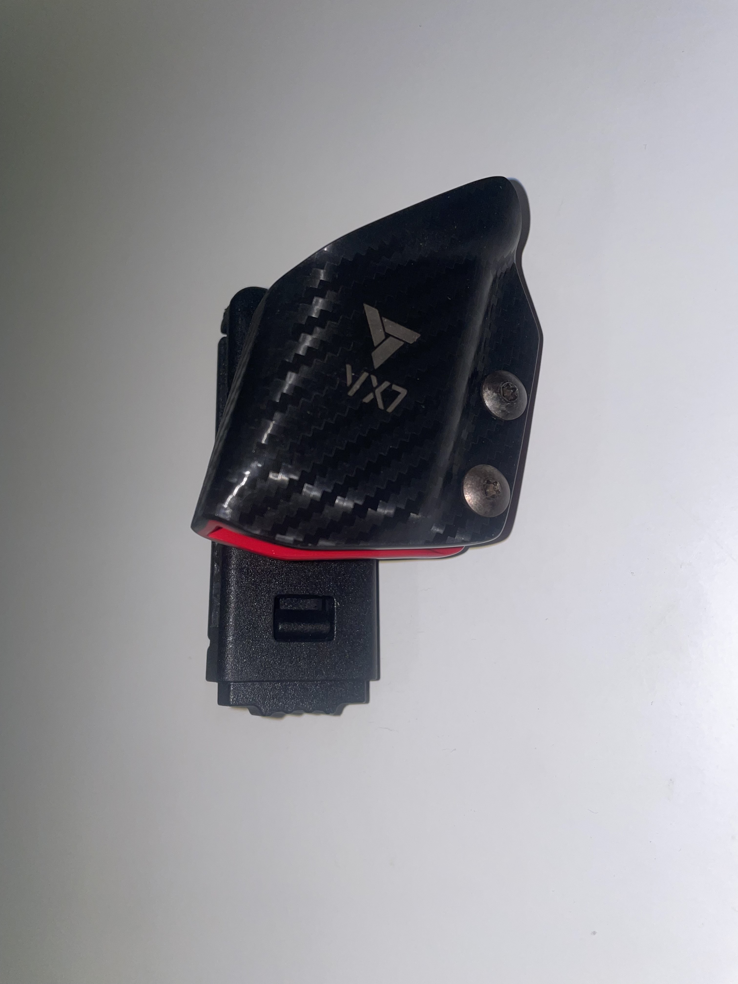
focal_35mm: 26
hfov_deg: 53.1
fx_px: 739
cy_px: 492
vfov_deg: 67.3
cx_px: 369
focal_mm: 4.2
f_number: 1.6
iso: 32
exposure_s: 1/955
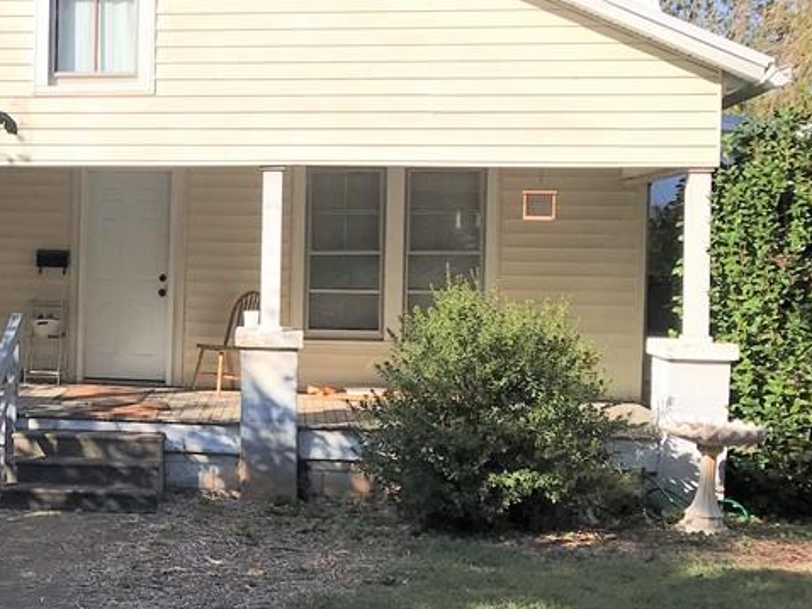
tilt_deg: -1.9
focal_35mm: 60
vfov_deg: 24.4
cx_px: 88
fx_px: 1407
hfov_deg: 30.8
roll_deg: -0.9
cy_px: 312
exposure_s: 1/1842
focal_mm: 3.99
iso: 20
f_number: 1.8
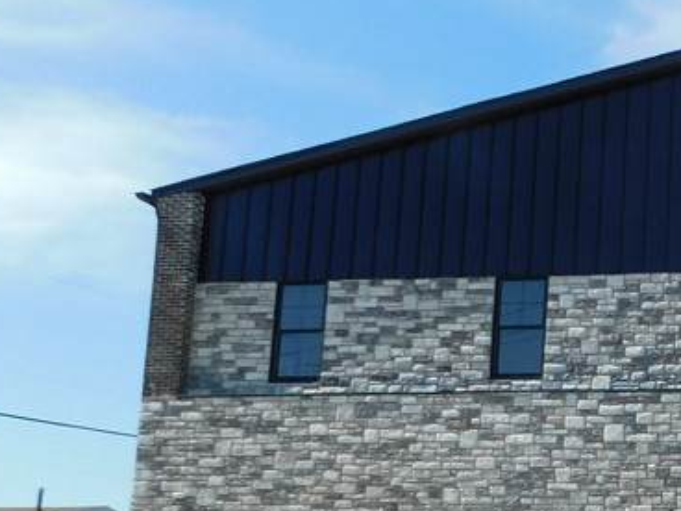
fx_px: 1259
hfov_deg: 25.4
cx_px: 922
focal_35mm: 64
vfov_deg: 22.5
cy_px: 433
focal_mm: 4
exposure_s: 1/1500
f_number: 3
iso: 125
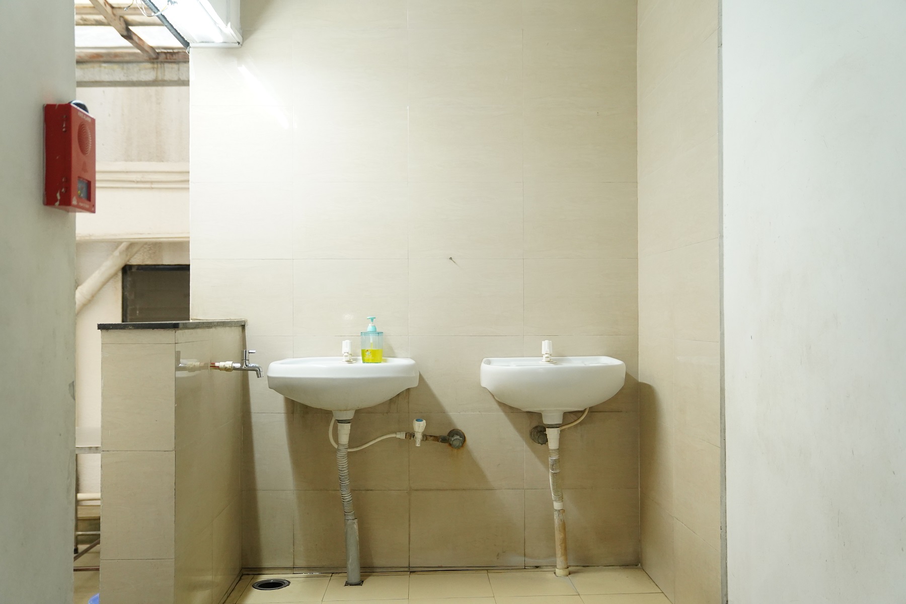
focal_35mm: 34
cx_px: 453
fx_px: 856
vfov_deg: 38.9
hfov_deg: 55.8
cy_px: 302
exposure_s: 1/125
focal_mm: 34
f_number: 3.2
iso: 4000
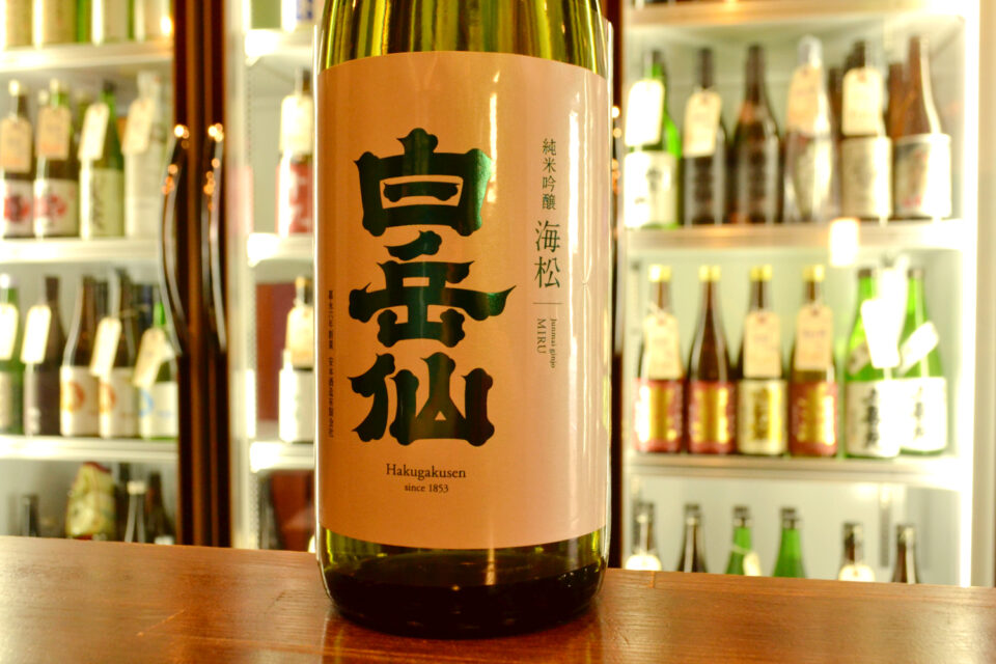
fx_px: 913
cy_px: 332
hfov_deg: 57.2
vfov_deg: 40.0
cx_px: 498
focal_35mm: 33
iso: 1600
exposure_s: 1/125
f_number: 5.6
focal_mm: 22
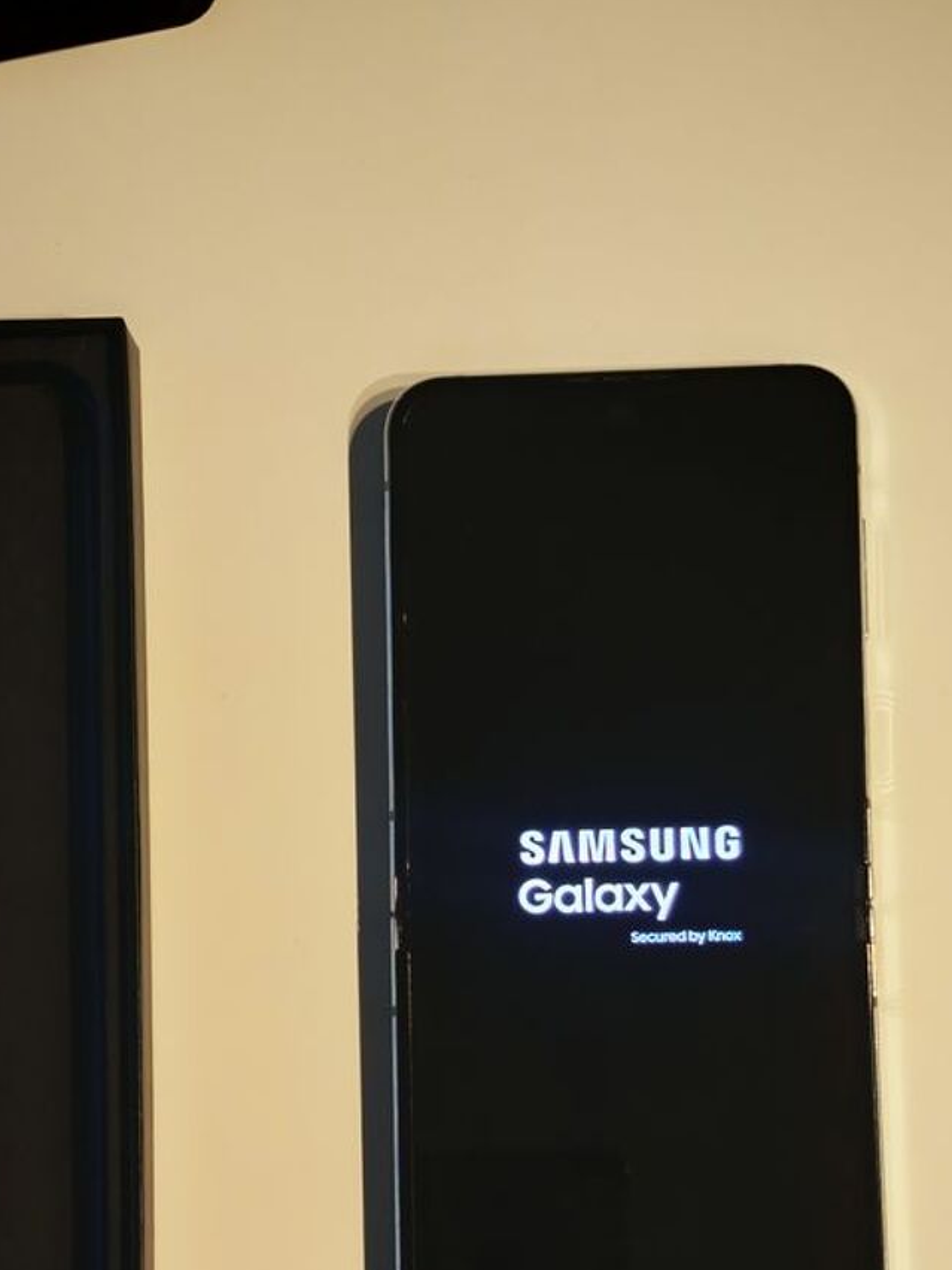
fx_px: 2640
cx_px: 395
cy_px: 962
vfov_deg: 26.7
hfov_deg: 20.4
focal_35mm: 72
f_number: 1.6
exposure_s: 1/50
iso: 400
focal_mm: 5.4
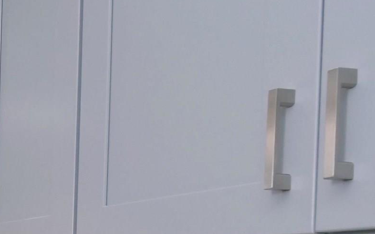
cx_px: -227
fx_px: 593
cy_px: 299
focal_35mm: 58
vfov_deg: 20.5
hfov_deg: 24.5
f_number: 6.3
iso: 800
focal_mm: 7
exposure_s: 1/125
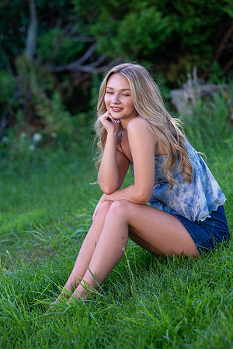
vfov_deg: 18.3
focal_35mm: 112
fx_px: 1087
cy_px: 174
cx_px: 116
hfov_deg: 12.2
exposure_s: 1/200
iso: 160
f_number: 4
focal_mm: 112
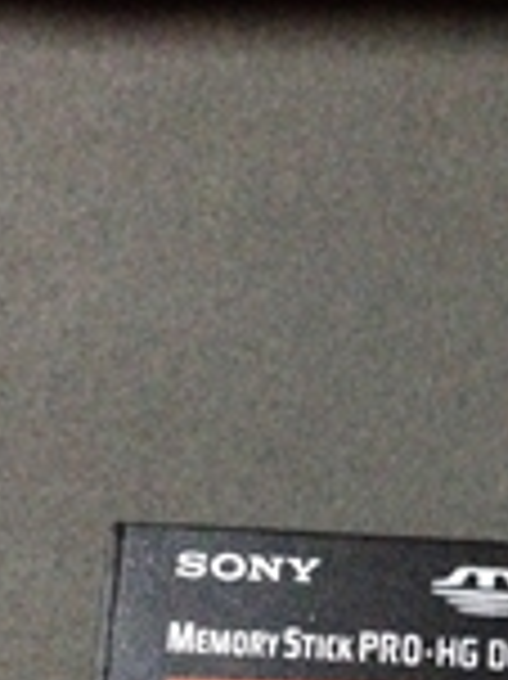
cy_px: 500
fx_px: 1822
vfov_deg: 20.9
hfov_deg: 15.7
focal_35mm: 93
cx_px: 432
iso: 800
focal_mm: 4.28
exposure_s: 1/17
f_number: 2.4
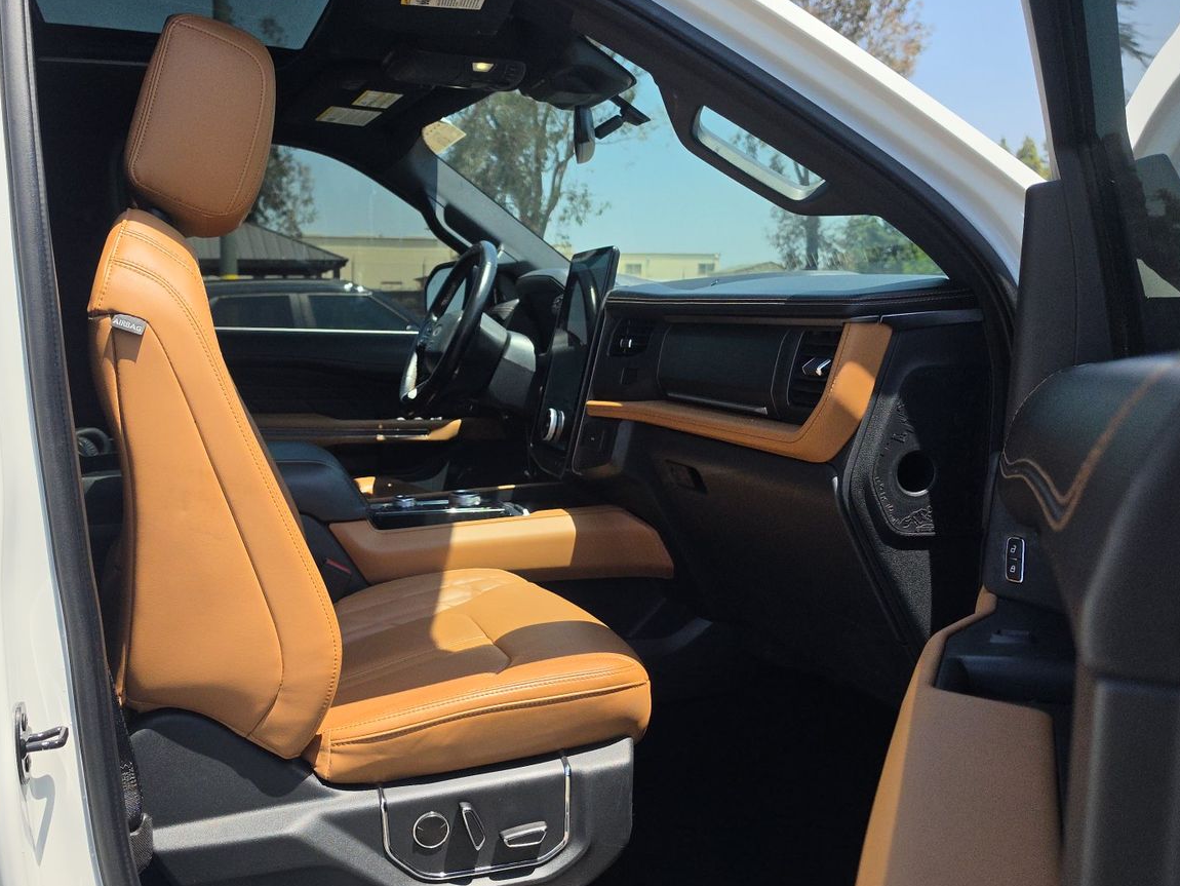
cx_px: 448
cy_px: 458
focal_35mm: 32
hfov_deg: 56.2
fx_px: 1091
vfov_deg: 44.2
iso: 63
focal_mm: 6.5
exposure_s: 1/6353
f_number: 1.4
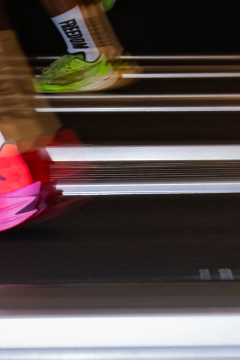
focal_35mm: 85
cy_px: -29
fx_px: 851
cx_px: 17
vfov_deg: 22.6
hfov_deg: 15.8
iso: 800
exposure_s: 1/40
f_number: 4
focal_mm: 30
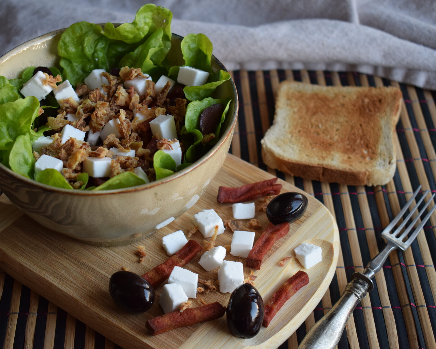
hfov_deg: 27.9
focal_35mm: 68
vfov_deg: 22.5
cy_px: 175
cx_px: 187
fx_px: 877
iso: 640
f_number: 5
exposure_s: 1/125
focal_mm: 40
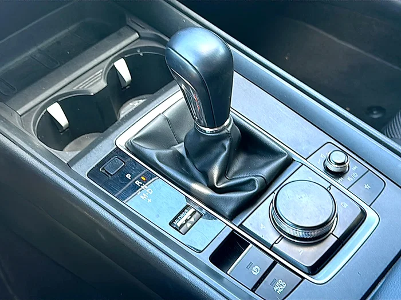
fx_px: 452
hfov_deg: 47.9
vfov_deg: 36.8
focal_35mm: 39
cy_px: 150
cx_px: 200
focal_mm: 6.86
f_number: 1.78
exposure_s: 1/40
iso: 64
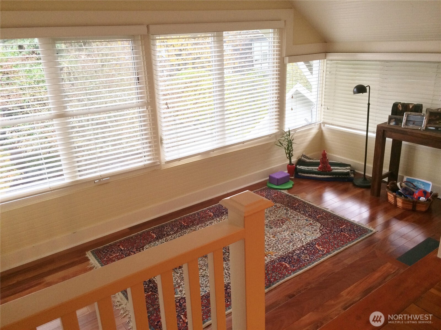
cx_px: 220
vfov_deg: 46.8
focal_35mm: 30
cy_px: 165
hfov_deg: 60.0
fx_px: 382
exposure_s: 1/30
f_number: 2.2
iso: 250
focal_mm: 4.12
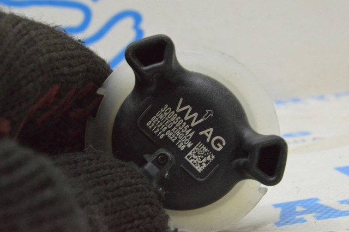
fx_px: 697
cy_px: 116
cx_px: 174
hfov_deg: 28.1
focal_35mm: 72
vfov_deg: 18.9
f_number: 20
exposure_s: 1/15
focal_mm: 48
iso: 6400
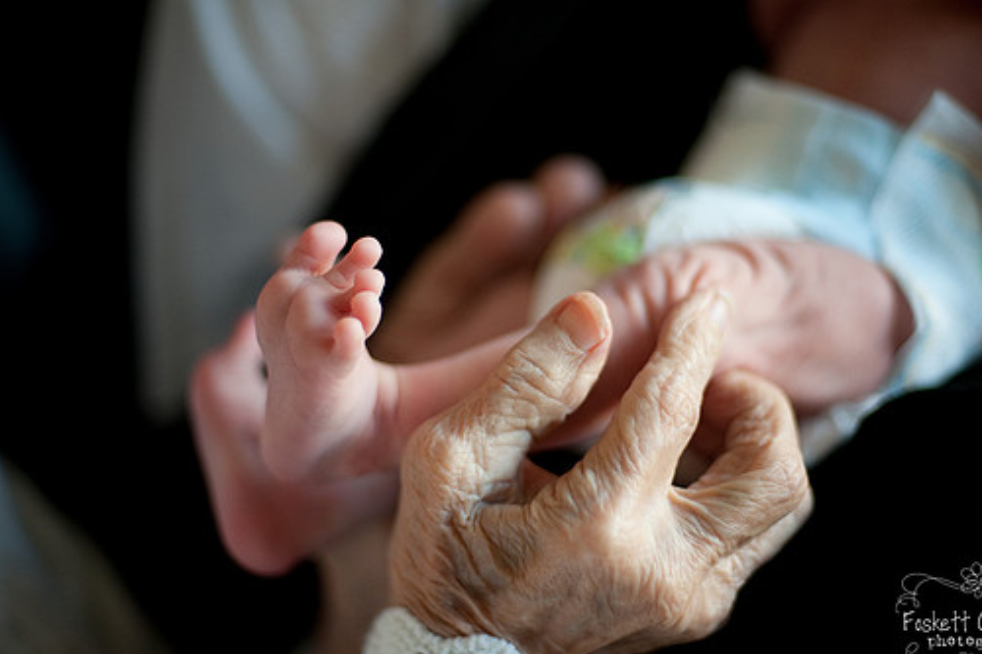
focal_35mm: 58
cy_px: 322
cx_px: 536
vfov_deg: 23.4
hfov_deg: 34.5
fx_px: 1582
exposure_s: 1/640
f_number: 1.4
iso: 800
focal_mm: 50
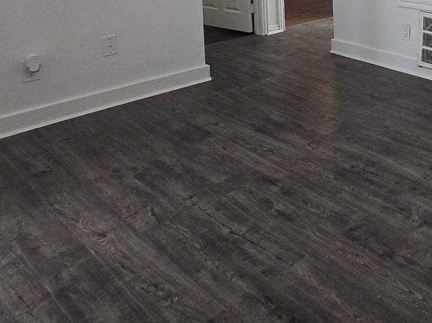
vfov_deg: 31.9
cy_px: -57
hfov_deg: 40.7
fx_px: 474
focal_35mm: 38
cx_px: 461
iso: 200
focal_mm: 2.2
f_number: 2.2
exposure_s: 1/60
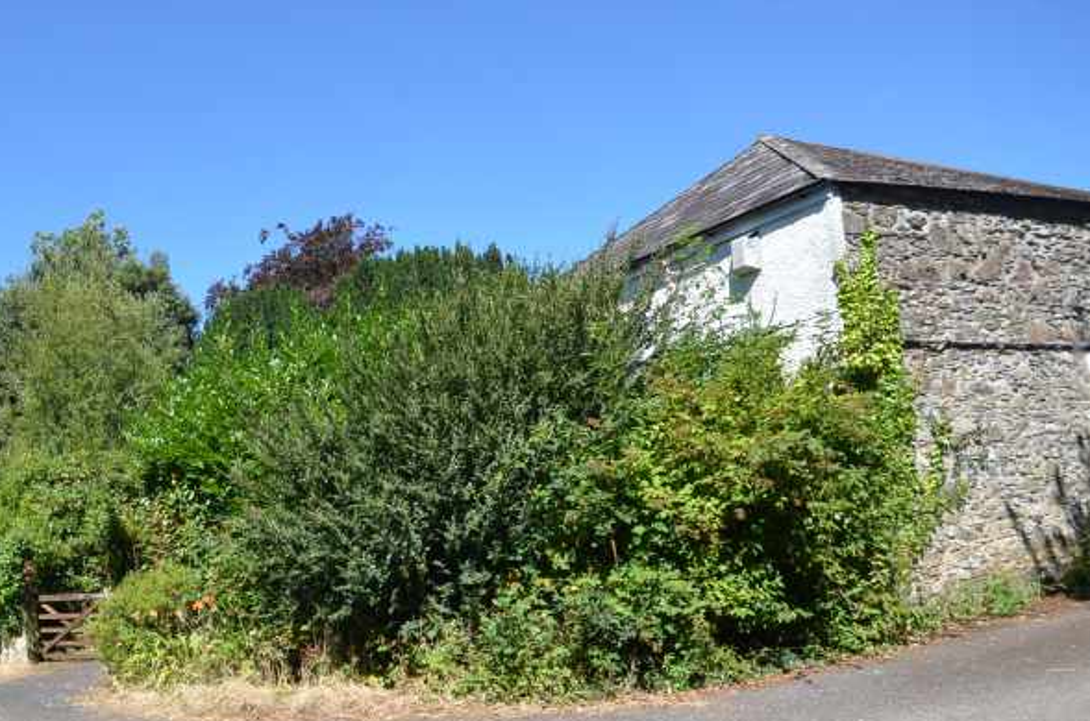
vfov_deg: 45.0
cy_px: 519
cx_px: 94
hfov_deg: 56.0
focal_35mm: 28
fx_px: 846
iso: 200
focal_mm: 10
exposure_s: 1/250
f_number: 8
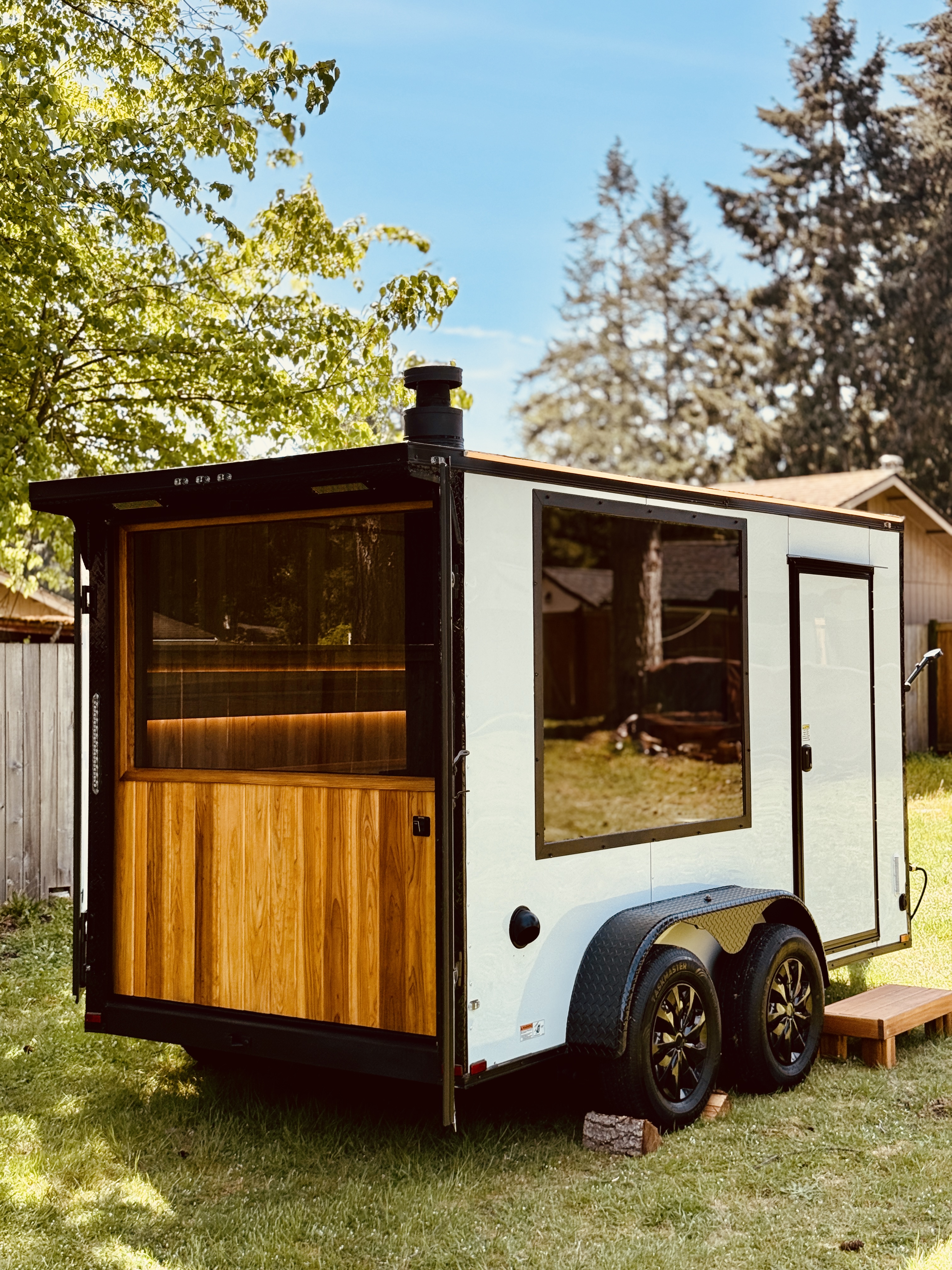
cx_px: 476
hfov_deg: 30.3
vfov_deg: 39.7
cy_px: 635
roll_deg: +0.1
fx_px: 1760
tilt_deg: +1.3
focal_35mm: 48
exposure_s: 1/1575
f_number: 1.78
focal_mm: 6.76
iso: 64
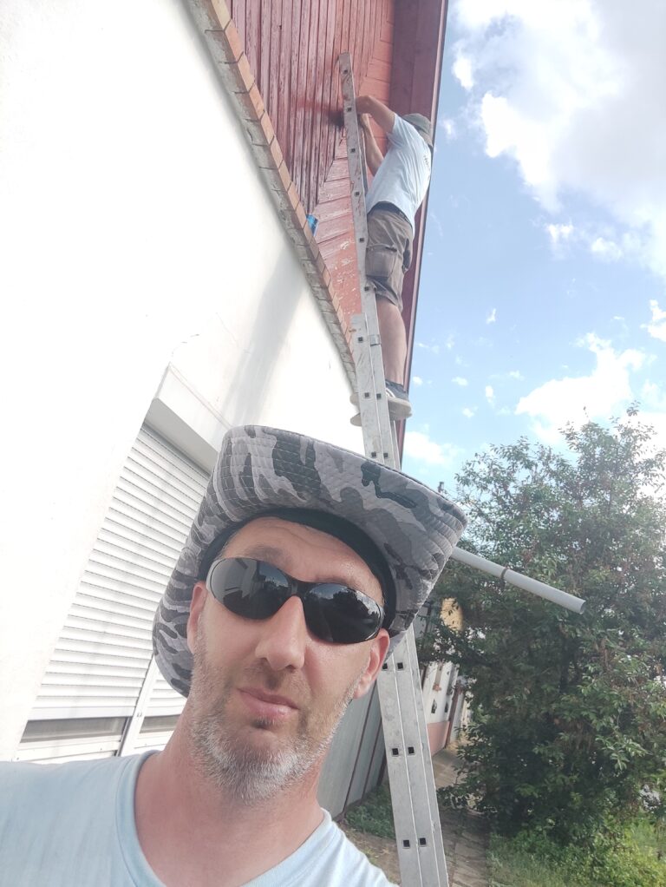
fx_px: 512
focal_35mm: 20
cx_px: 333
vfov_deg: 81.7
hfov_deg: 66.0
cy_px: 444
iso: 50
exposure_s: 1/866
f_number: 2.45
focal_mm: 3.49
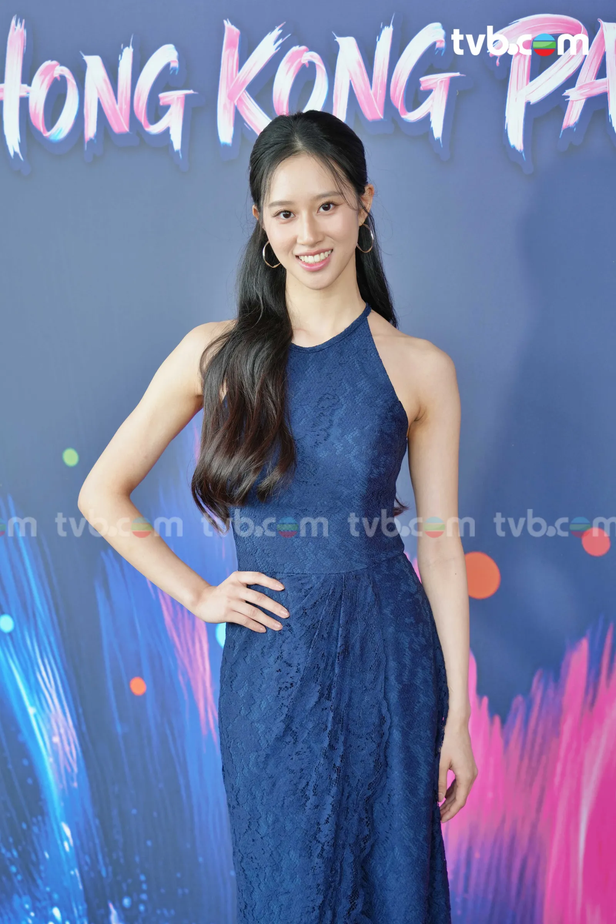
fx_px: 2284
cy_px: 462
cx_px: 308
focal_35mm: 89
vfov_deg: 22.9
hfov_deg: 15.4
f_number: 4.5
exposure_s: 1/100
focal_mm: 89
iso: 640
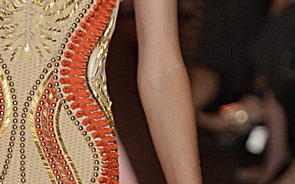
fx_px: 5911
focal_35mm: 735
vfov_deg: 1.8
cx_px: 9
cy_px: 281
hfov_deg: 2.9
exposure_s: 1/1250
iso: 2500
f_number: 4
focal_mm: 155
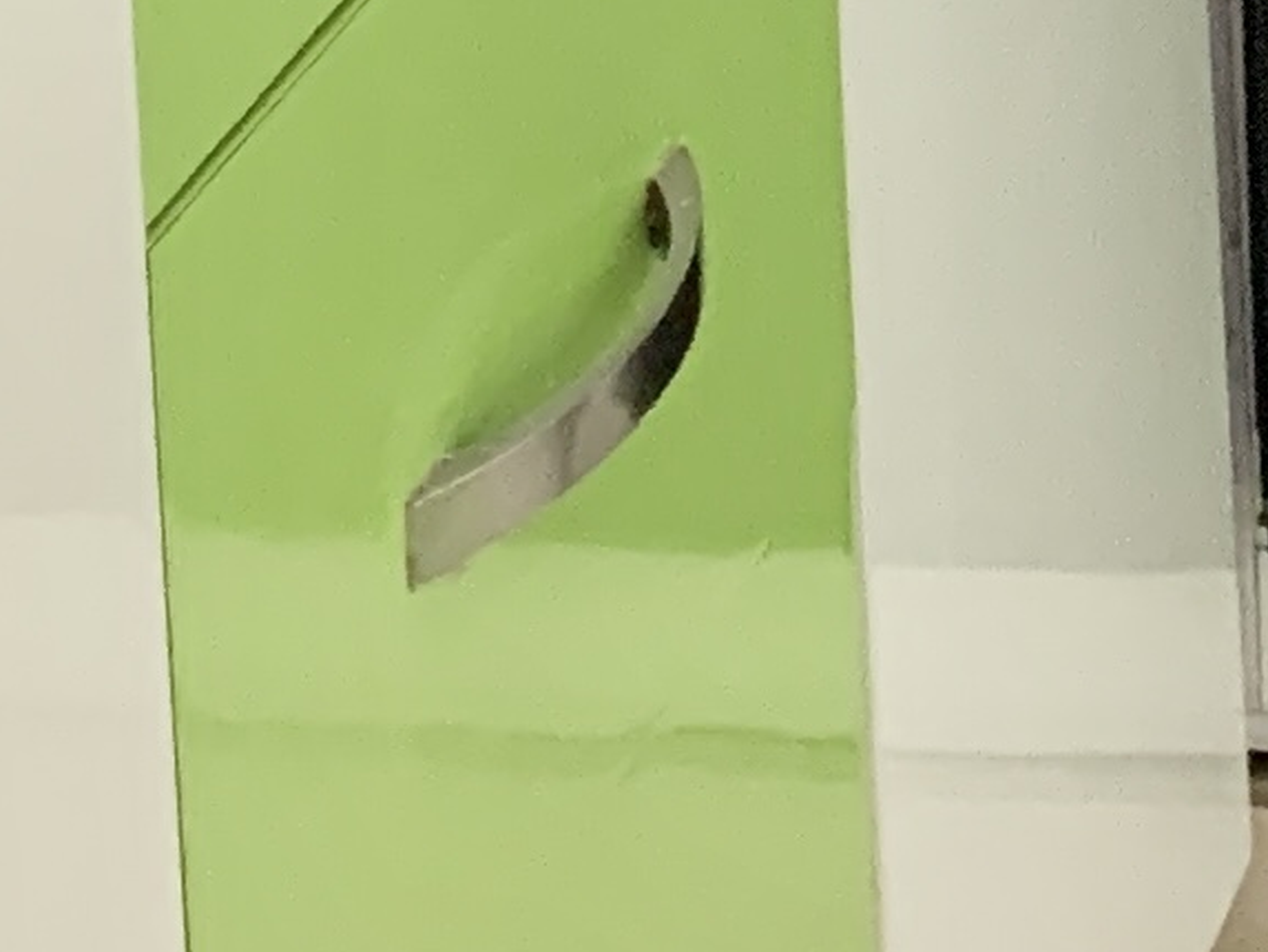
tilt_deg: -6.8
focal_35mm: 183
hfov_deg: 10.5
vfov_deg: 7.2
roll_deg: +2.0
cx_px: 1839
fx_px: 6705
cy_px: -1950
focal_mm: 4.25
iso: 320
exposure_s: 1/60
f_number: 1.8
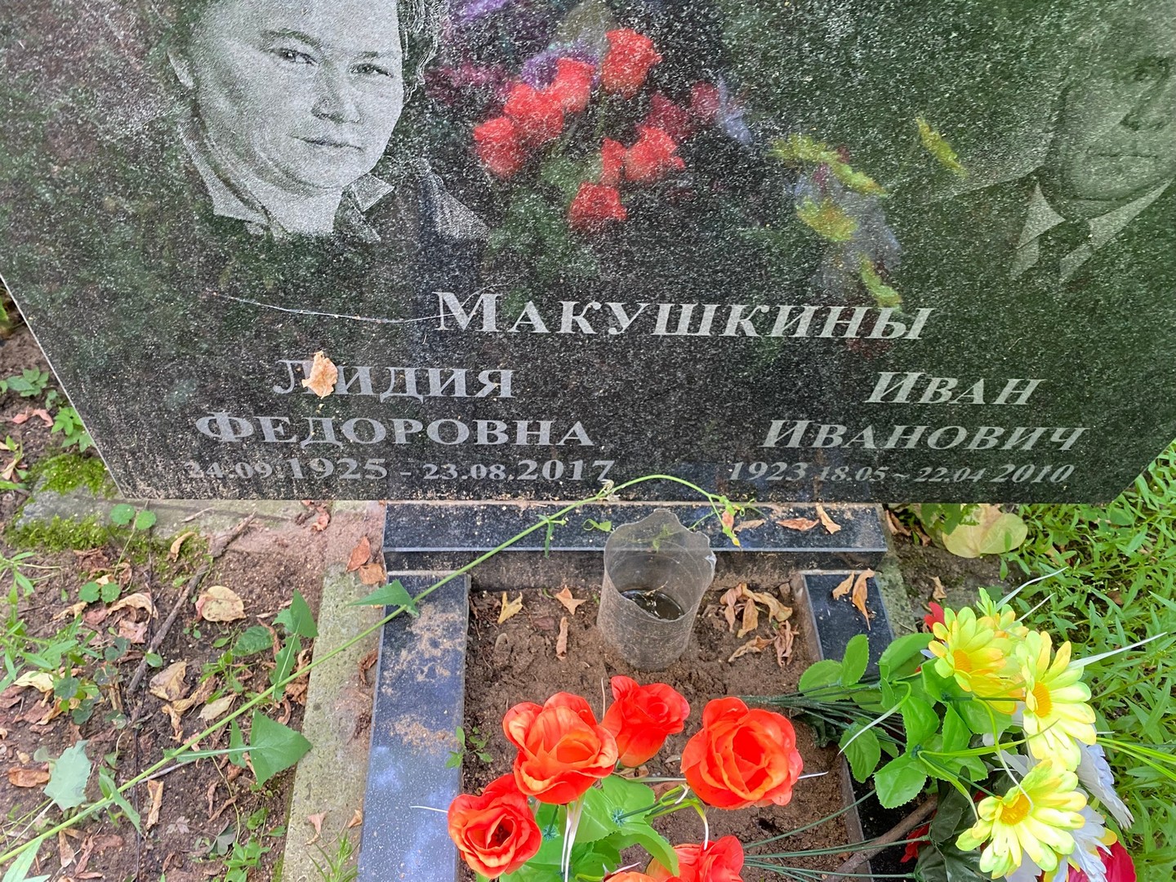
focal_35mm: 26
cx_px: 588
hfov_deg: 67.3
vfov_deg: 53.1
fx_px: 883
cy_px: 441
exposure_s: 1/60
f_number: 1.8
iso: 200
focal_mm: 4.25
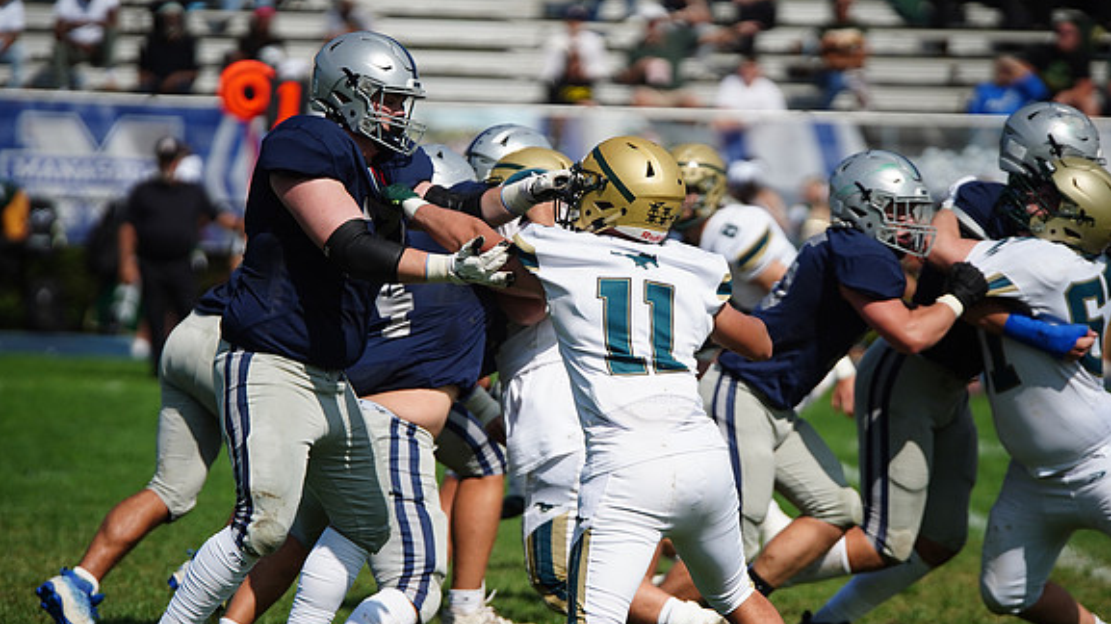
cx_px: 556
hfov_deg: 7.8
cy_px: 344
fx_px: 8098
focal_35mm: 275
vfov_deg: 4.4
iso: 400
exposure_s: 1/8000
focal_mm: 261
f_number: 2.8
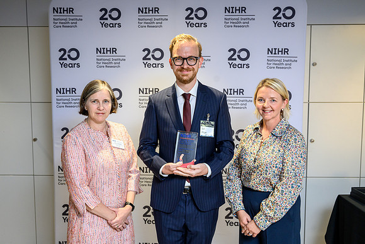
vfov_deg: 33.8
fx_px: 400
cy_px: 122
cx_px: 182
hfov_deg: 49.0
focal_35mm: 39
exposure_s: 1/200
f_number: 4.5
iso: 2500
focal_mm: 39
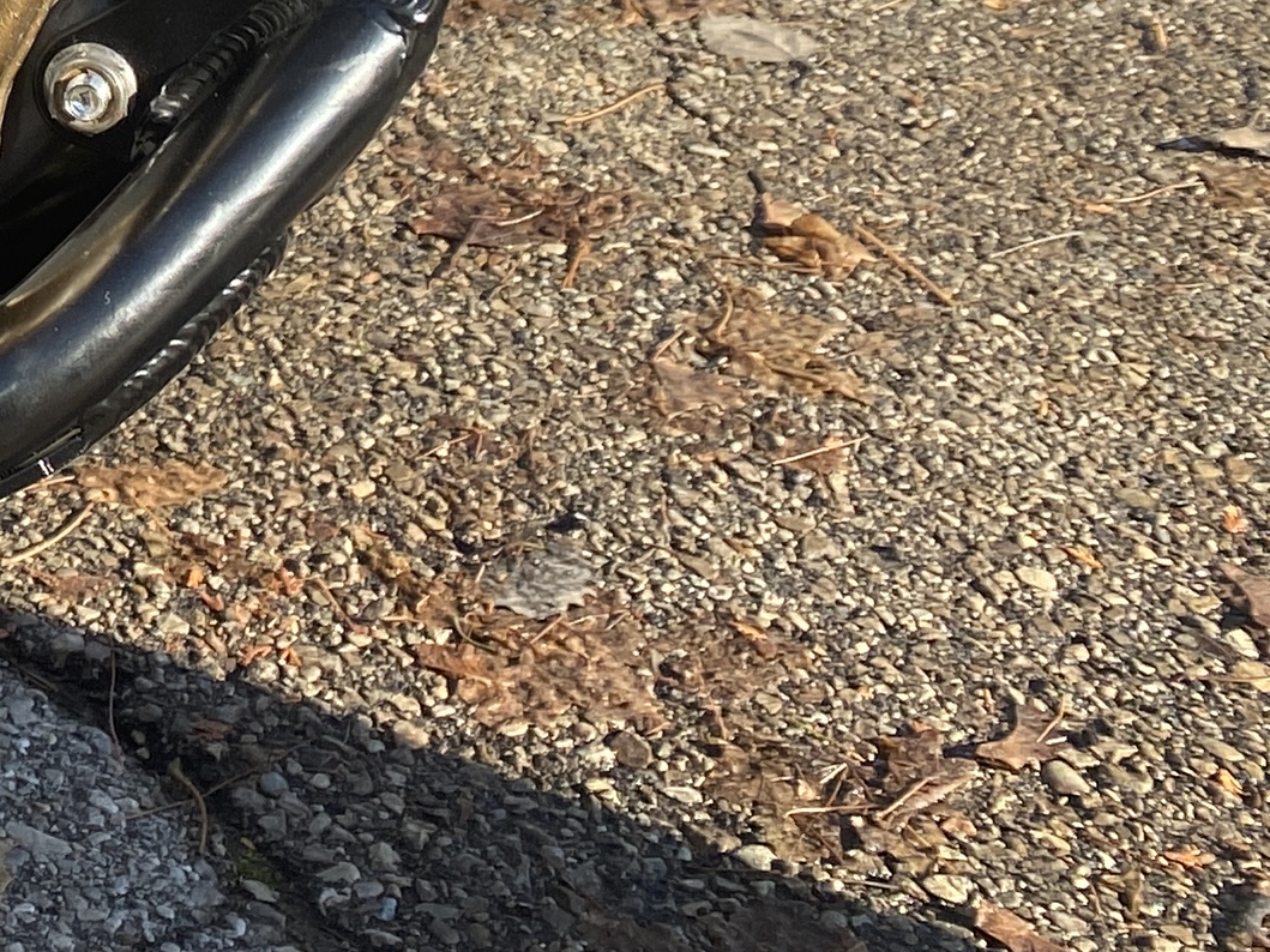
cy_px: -676
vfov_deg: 13.6
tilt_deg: -7.2
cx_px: -648
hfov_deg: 17.7
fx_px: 3632
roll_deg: -2.0
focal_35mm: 99
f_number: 1.8
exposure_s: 1/919
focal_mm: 4.25
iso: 32
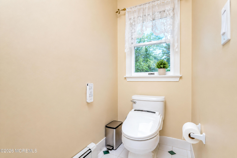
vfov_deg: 73.8
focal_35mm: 16
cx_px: 118
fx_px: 105
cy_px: 79
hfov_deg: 96.7
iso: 64
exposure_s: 1/60
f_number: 5.6
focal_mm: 16
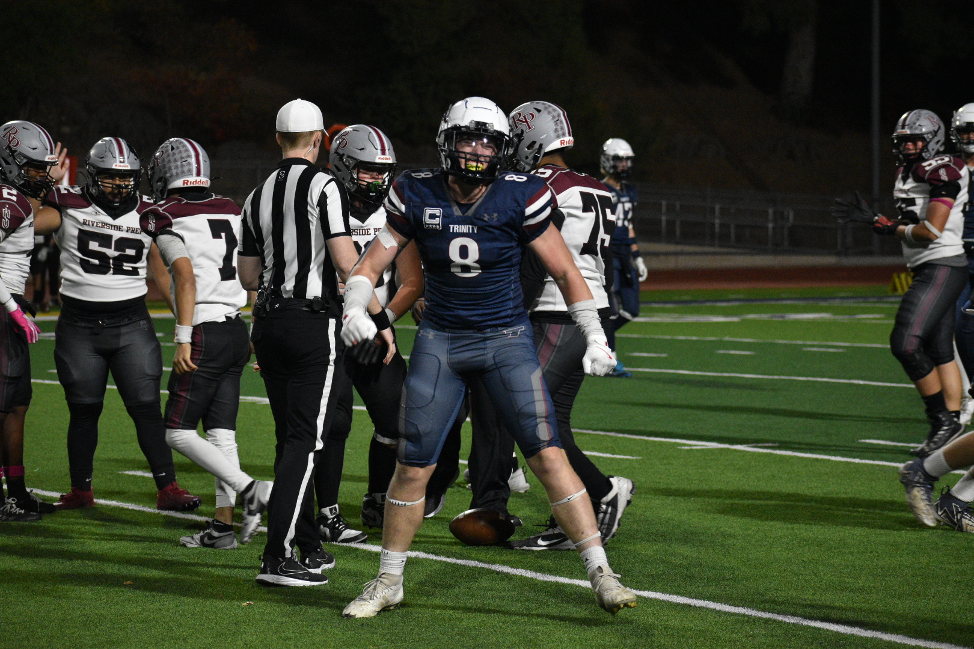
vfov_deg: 9.0
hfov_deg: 13.4
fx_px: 4139
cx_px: 487
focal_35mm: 153
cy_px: 324
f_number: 4.8
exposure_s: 1/320
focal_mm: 102
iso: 3200
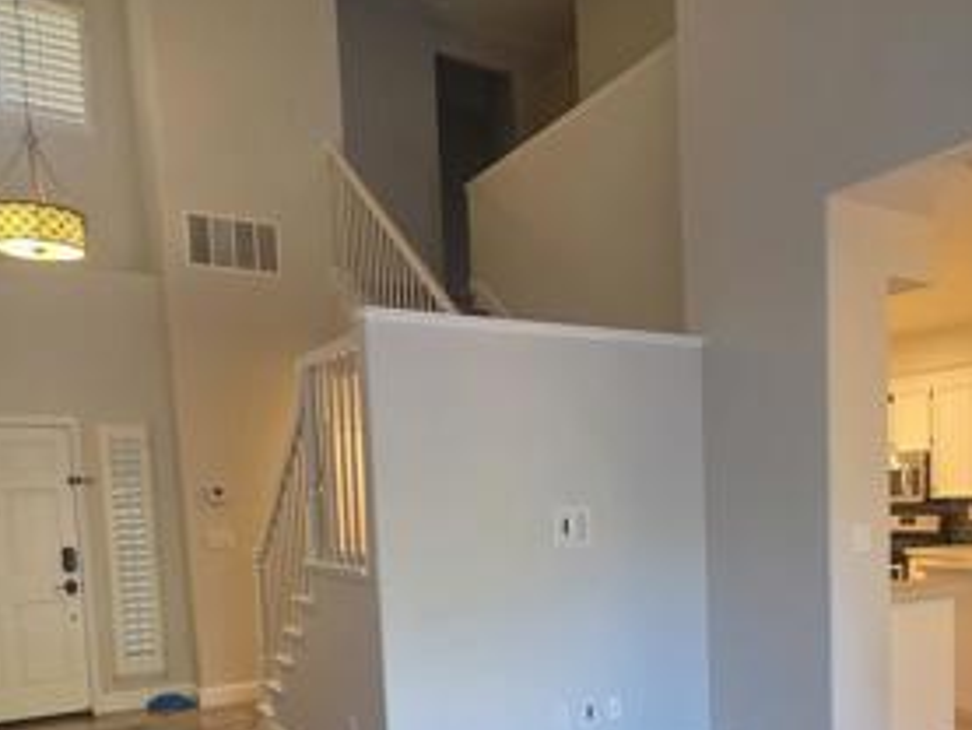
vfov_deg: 44.7
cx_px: 646
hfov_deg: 58.6
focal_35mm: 30
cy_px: 576
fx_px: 843
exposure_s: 1/60
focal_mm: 2.2
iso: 320
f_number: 2.2
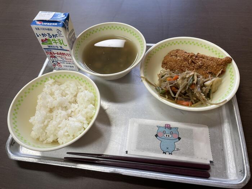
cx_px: 126
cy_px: 94
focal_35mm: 26
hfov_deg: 67.3
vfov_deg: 53.1
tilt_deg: -56.1
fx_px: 189
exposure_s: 1/120
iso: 100
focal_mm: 4.2
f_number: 1.6
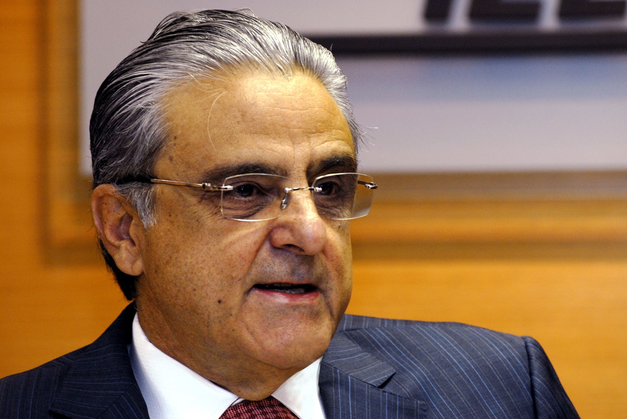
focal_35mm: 278
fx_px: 4839
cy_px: 210
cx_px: 314
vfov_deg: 5.0
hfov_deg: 7.4
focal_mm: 185
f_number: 5.6
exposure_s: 1/60
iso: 400
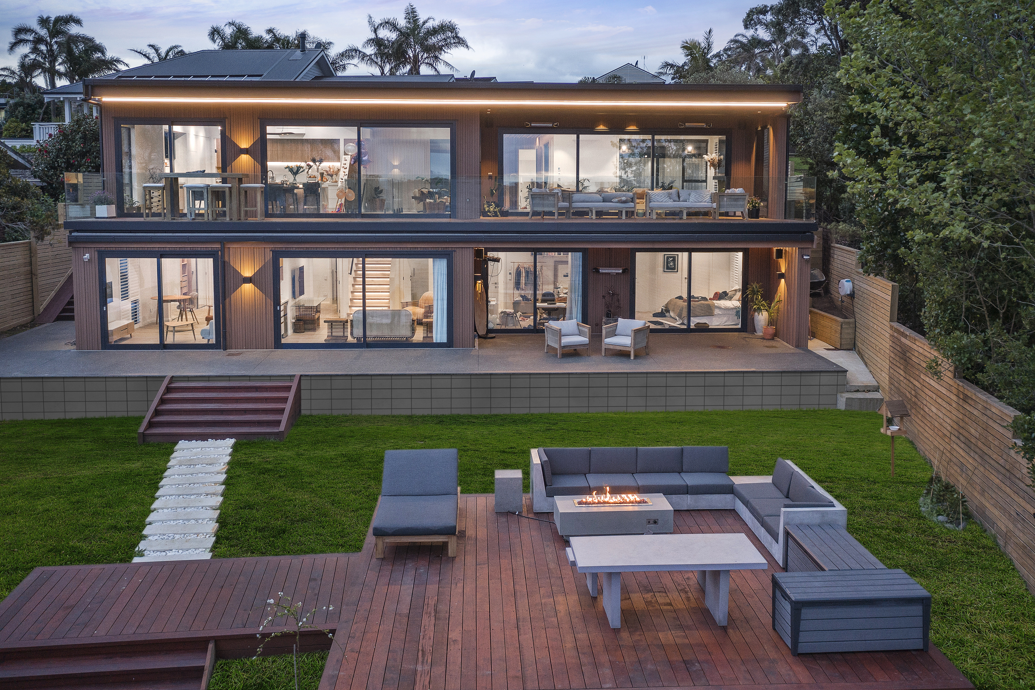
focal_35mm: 33
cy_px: 288
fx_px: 948
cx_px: 532
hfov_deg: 57.2
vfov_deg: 39.8
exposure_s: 1/120
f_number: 2.8
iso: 400
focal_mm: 10.26
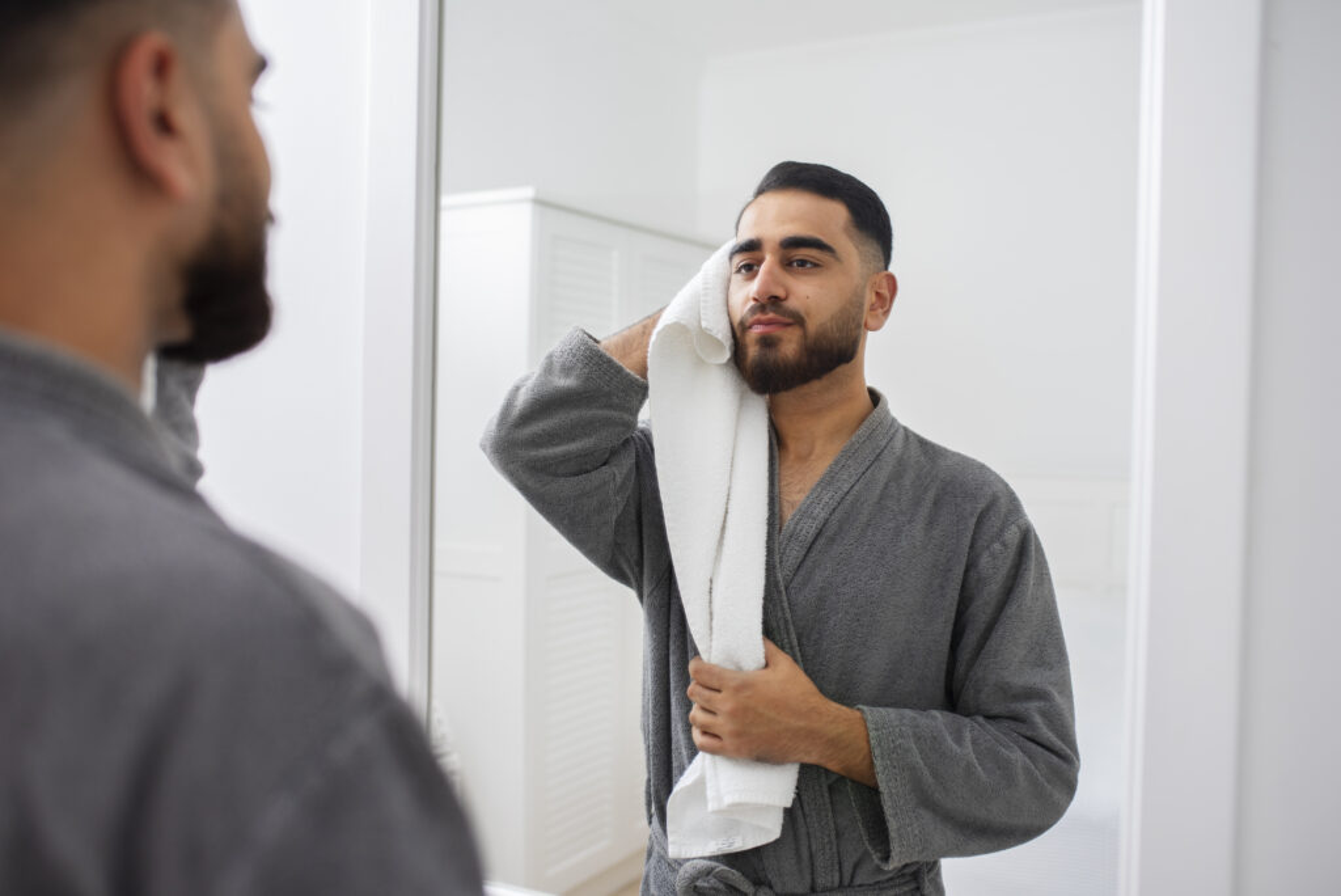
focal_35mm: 35
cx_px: 670
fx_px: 1304
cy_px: 448
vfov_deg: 37.9
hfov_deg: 54.4
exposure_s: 1/200
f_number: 2.8
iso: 200
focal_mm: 35
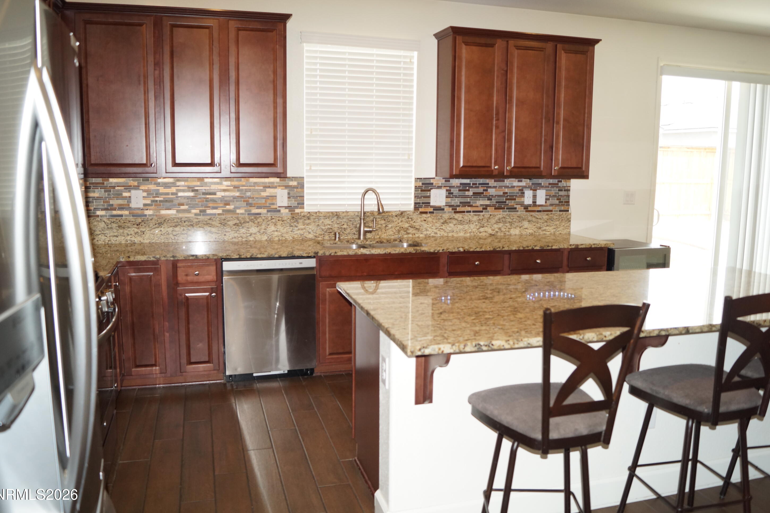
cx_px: 382
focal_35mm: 28
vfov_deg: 46.4
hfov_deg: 65.5
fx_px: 599
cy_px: 253
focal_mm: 18
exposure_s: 1/160
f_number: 4
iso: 500
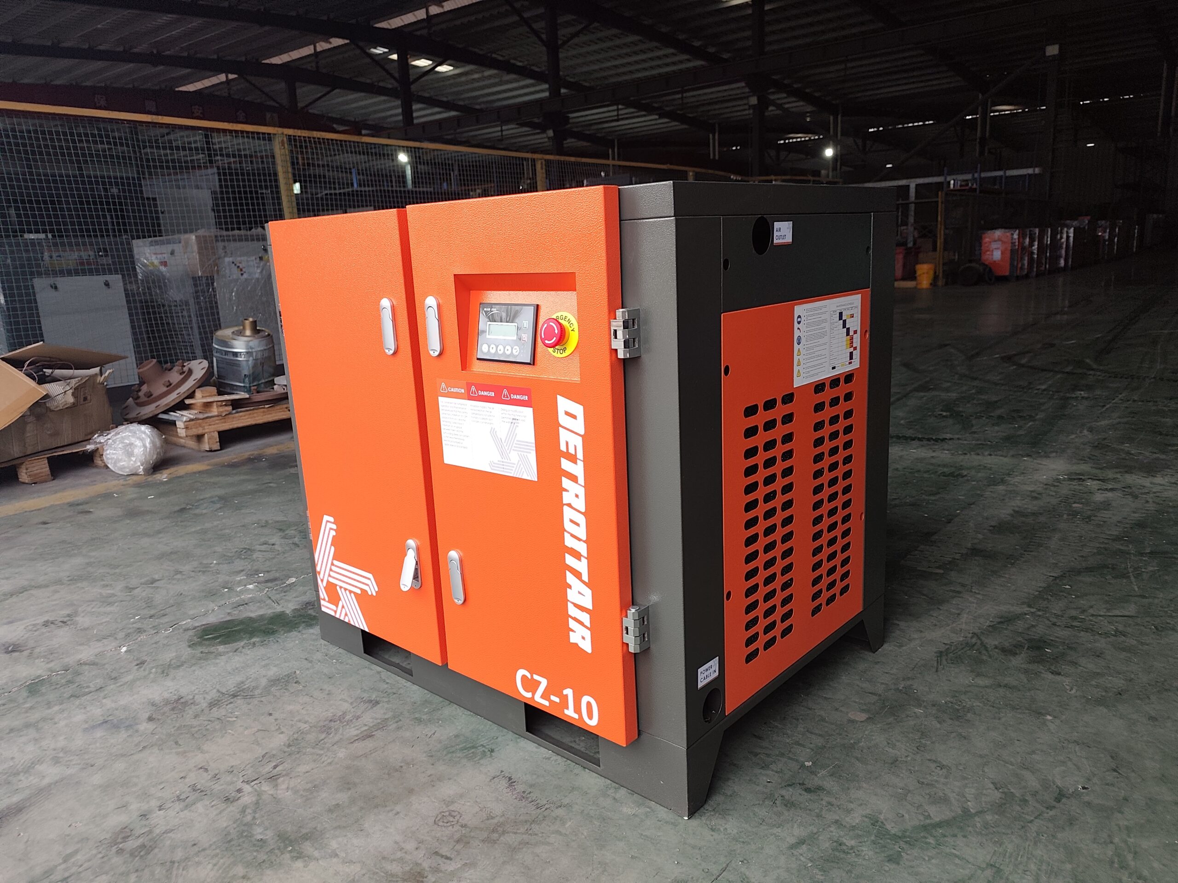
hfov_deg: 71.6
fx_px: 817
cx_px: 589
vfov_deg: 56.8
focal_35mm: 24
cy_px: 442
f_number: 1.6
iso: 125
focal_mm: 5.84
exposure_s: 1/100
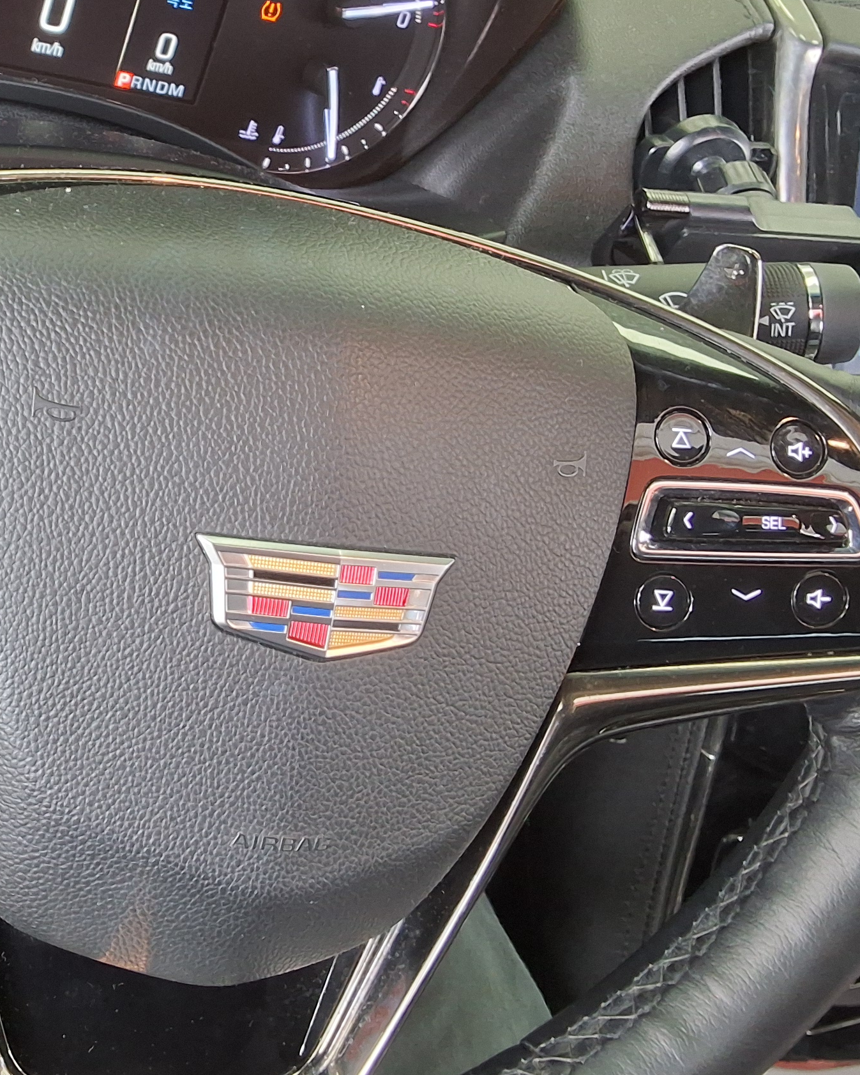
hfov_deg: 26.7
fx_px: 1686
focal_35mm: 53
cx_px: -49
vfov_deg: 35.0
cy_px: 362
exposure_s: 1/40
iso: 100
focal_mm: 2.91
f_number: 1.9
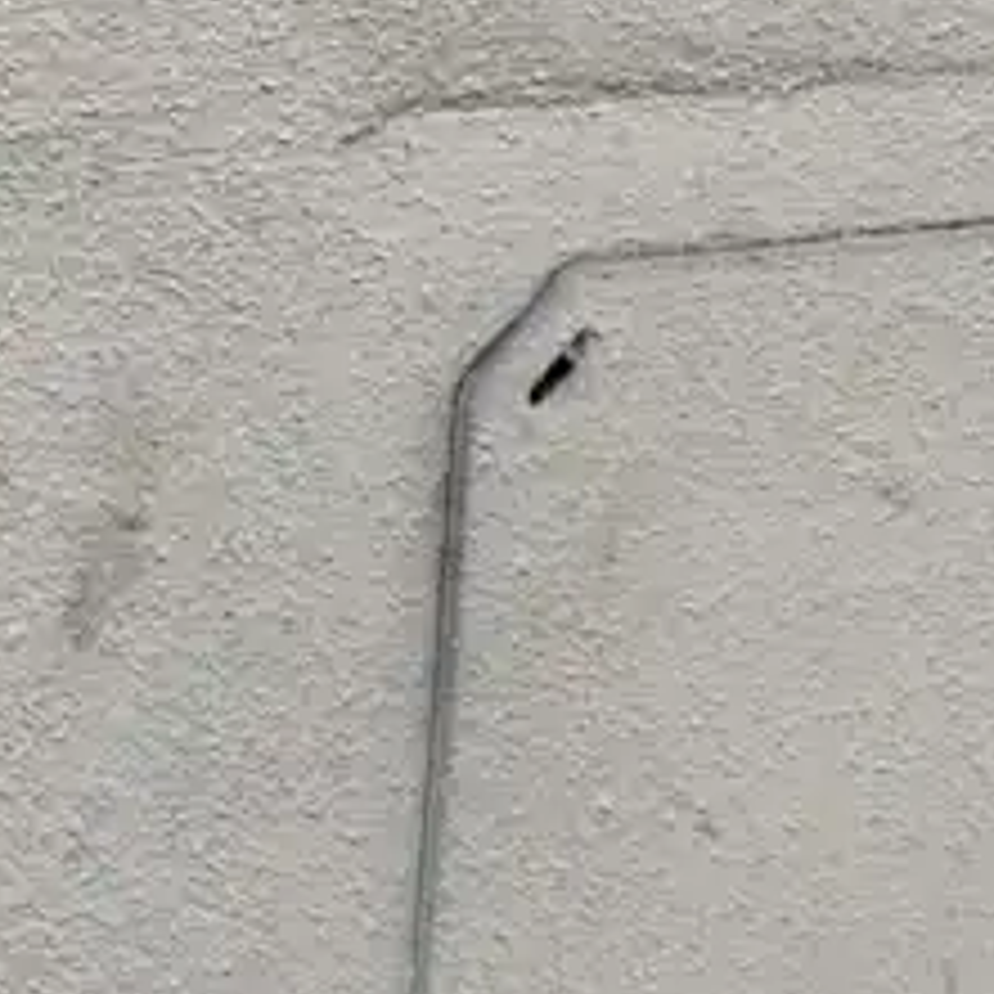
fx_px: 5458
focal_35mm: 168
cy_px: -454
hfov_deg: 9.1
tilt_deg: -7.0
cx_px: -1538
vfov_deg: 10.1
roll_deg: +0.1
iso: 64
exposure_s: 1/422
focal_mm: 6.76
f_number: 1.78
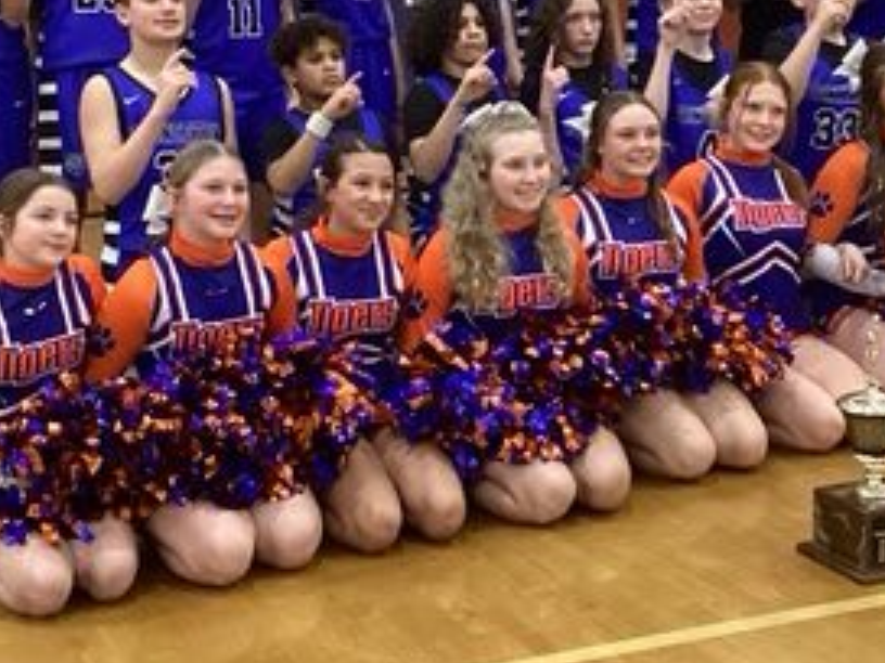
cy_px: 101
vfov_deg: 19.9
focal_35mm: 73
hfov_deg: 26.7
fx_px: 1866
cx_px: 410
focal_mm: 3.3
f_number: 2.4
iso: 320
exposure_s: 1/33
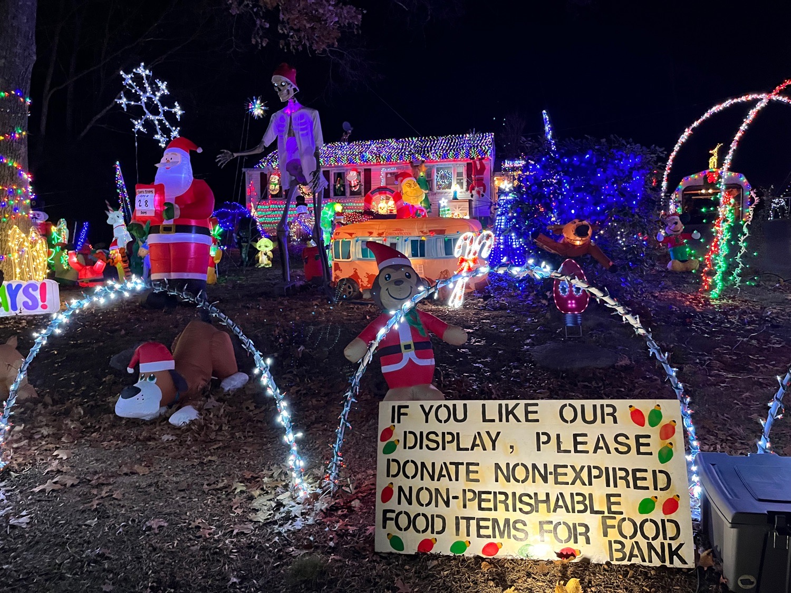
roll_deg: +0.3
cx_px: 396
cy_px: 296
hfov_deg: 67.3
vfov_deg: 53.1
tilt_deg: -2.3
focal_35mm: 26
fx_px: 594
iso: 640
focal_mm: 5.1
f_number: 1.6
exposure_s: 1/40
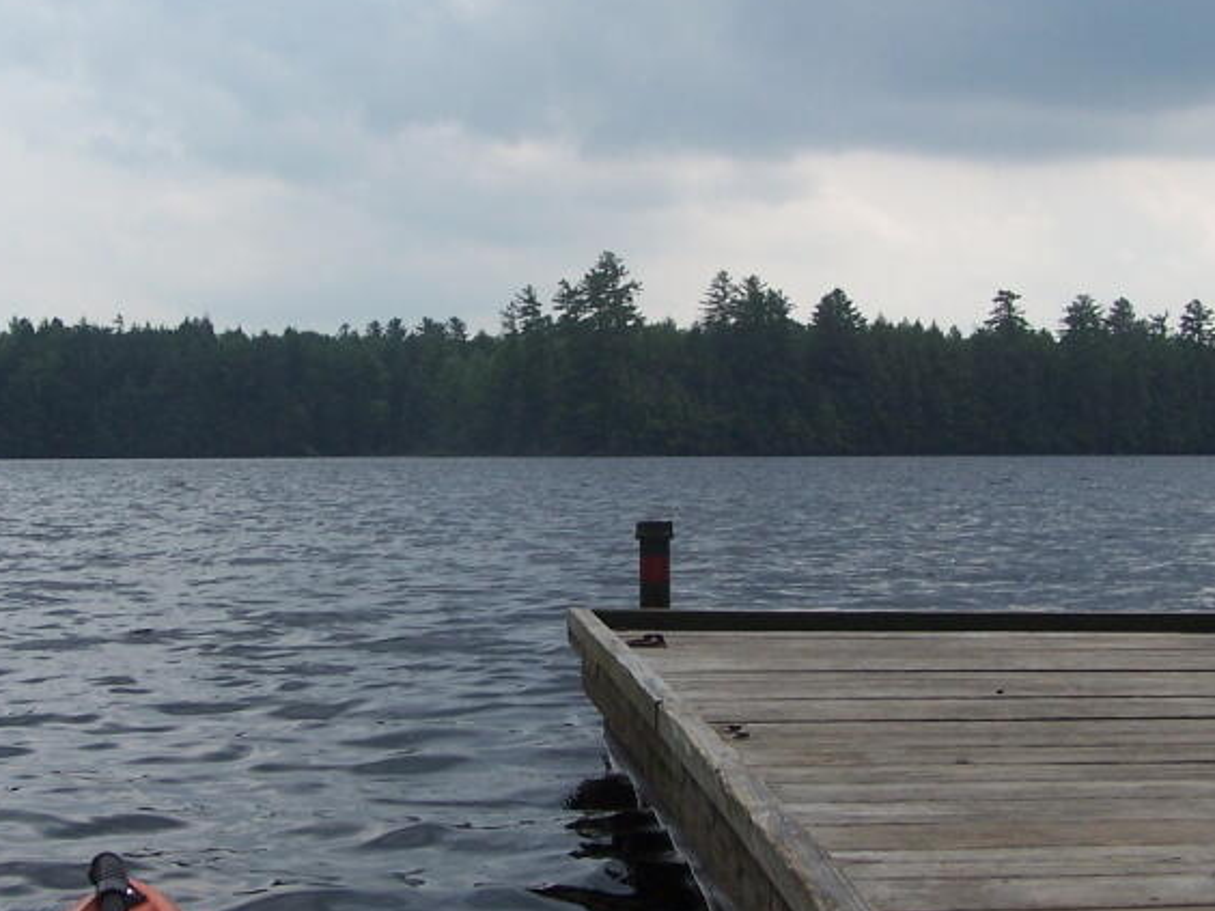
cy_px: 472
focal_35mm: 69
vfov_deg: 21.3
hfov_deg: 28.1
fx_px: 2422
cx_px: 526
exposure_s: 1/800
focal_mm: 6.3
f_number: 4
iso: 80
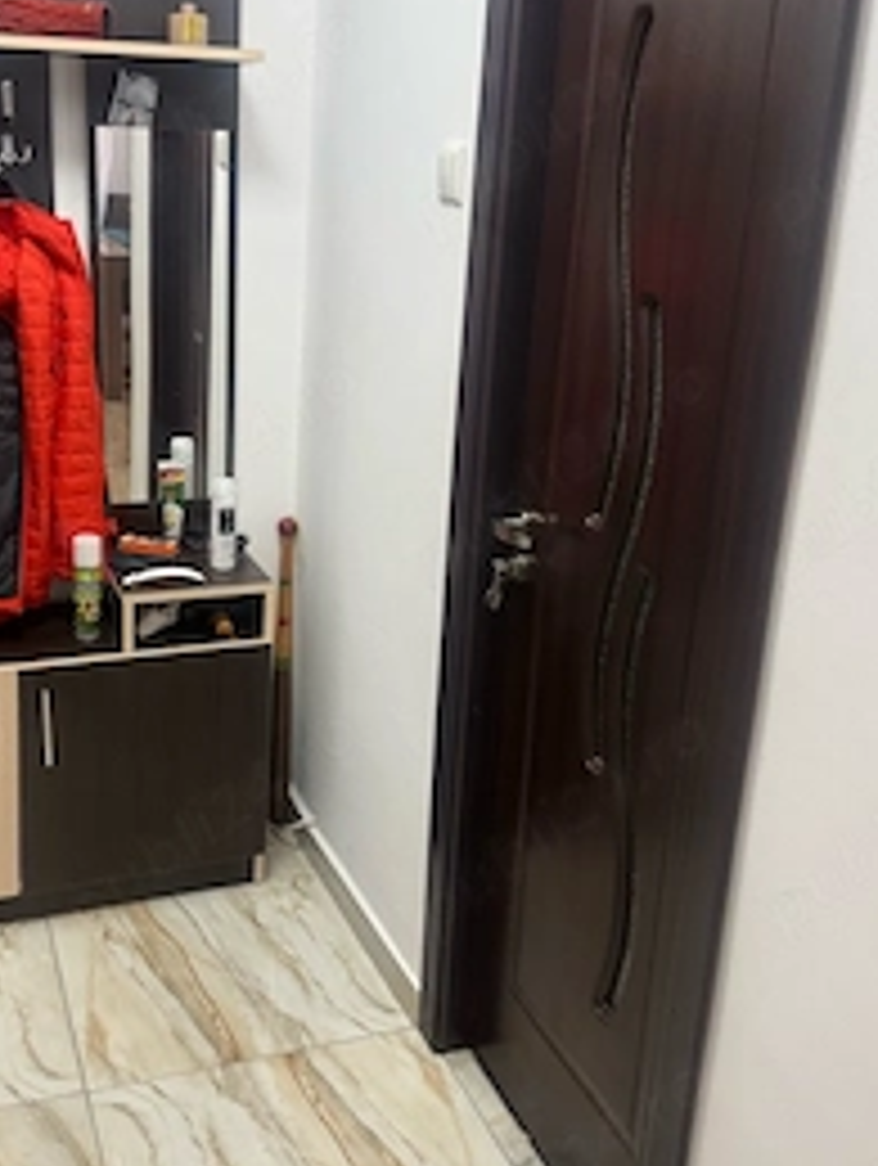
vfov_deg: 50.0
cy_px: 527
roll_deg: -2.4
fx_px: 1248
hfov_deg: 38.4
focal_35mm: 37
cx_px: 302
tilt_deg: -15.5
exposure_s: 1/100
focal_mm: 6.76
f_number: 1.78
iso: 125
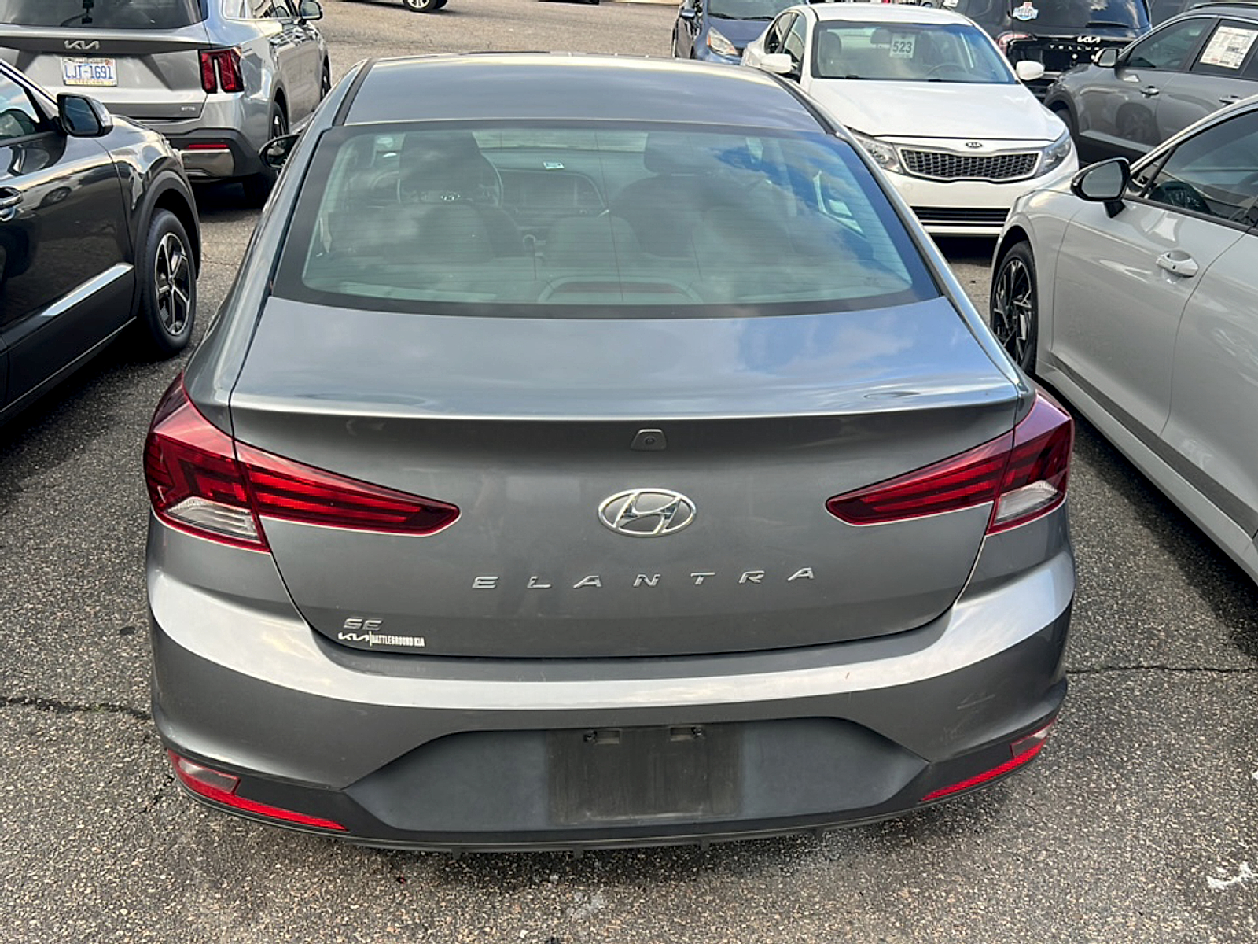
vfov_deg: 51.4
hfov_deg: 65.3
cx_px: 629
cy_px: 472
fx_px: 981
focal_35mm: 27
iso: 50
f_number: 1.5
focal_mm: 5.7
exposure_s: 1/392
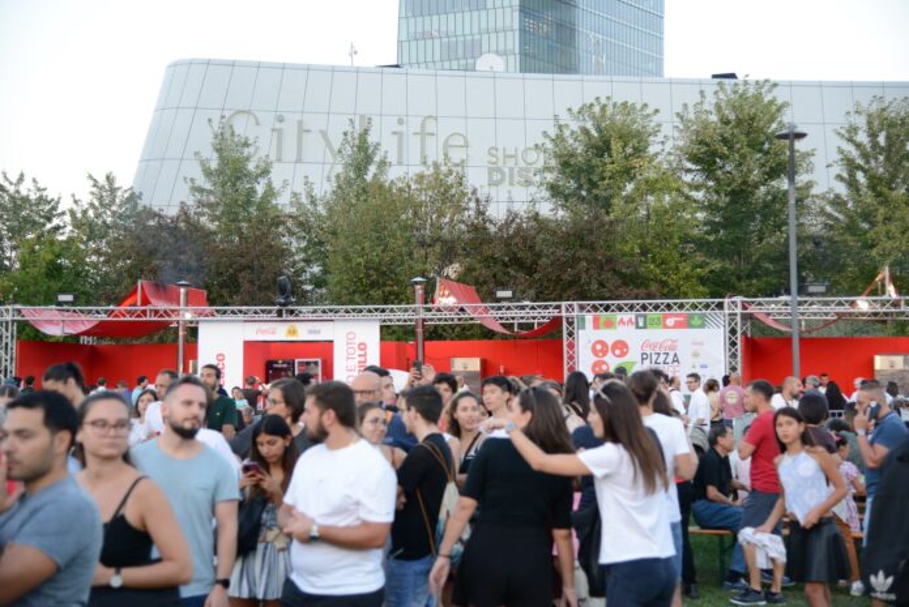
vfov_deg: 21.9
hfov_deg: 32.4
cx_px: 454
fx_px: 1566
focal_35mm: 62
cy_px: 304
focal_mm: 62
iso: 800
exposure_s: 1/125
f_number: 4
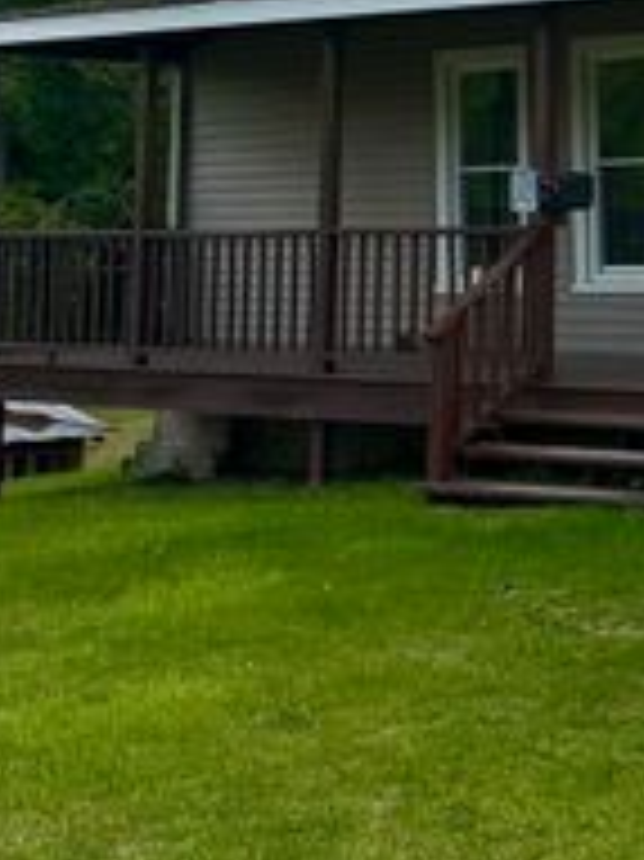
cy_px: -34
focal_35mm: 84
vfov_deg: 22.3
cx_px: 802
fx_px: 2086
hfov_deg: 16.7
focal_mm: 6.86
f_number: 1.78
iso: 80
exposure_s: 1/887
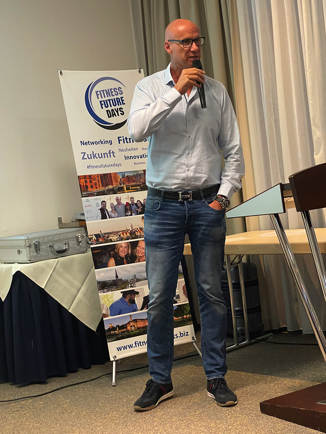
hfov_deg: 22.9
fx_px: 804
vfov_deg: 30.3
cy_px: 217
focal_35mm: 64
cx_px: 163
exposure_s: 1/50
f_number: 2.2
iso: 250
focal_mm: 7.5
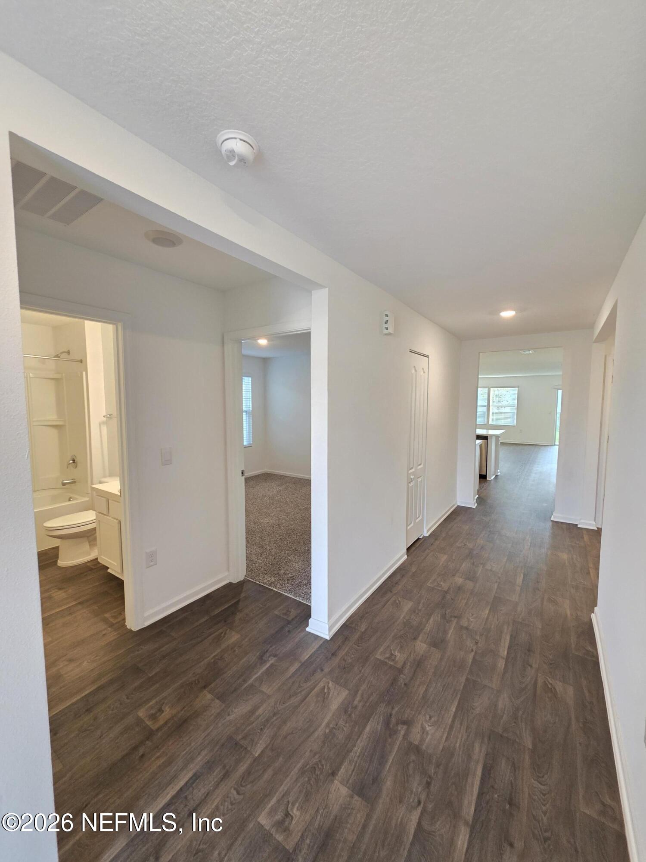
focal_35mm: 13
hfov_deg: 89.9
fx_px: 323
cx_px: 323
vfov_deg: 106.2
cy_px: 431
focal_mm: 2.2
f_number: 1.9
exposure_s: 1/60
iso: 400
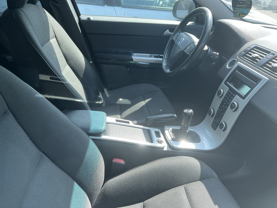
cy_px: 104
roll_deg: +0.0
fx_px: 208
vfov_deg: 53.1
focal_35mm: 26
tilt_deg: -28.5
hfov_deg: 67.3
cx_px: 138
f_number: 1.5
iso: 50
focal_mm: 5.7
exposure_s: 1/176
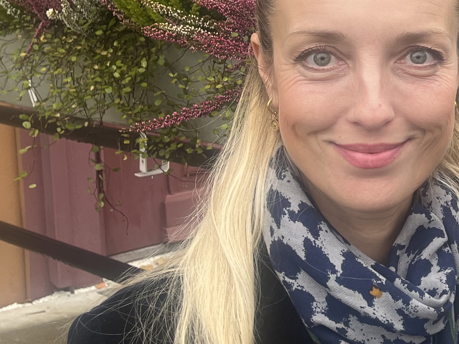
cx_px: 568
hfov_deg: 22.8
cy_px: 74
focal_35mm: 78
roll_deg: +0.5
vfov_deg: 18.7
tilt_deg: -7.5
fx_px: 1034
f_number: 1.6
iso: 50
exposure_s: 1/122
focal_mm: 5.1
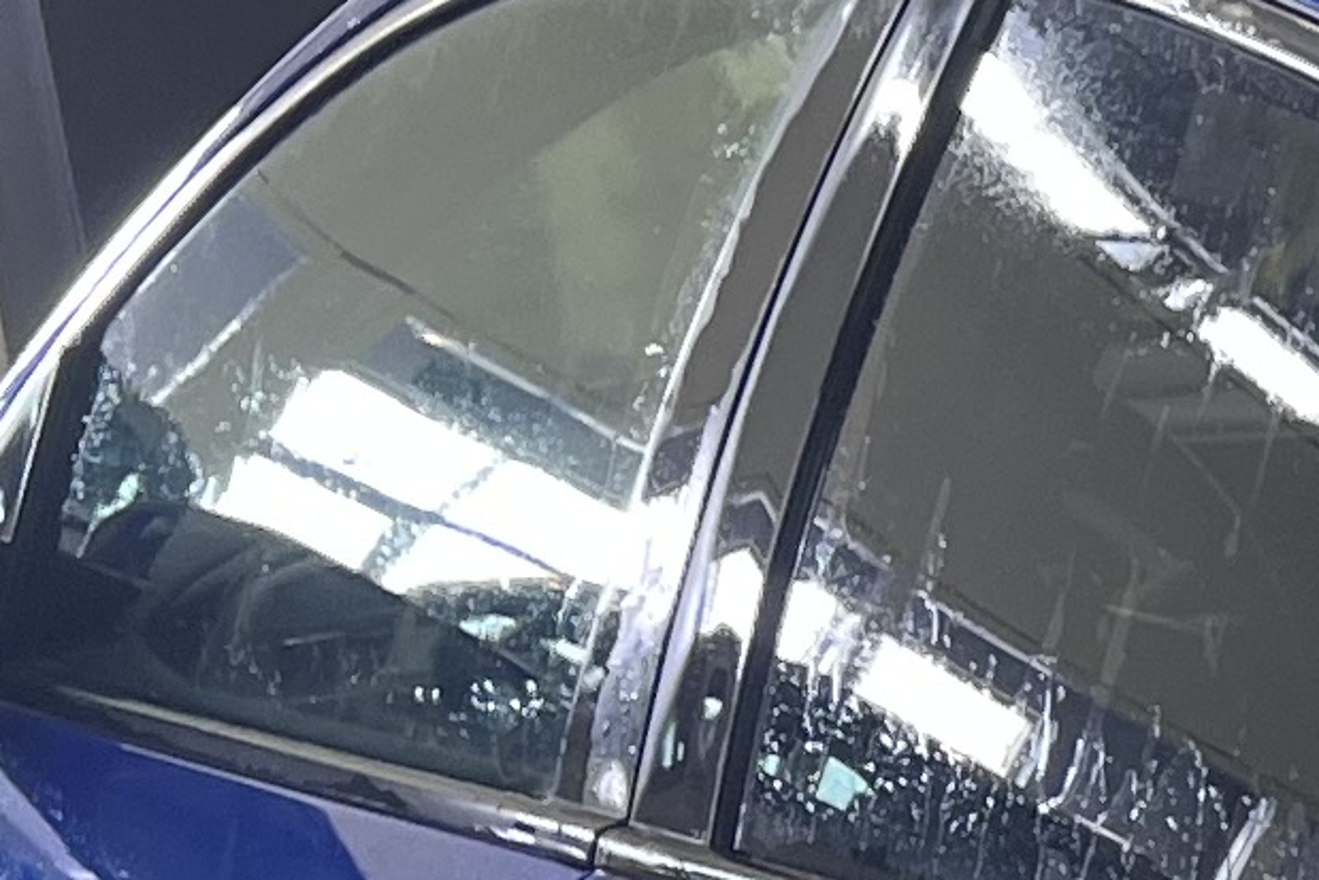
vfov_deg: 7.4
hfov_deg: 10.1
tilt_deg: -22.2
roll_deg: -0.6
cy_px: 1862
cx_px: 3224
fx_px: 6450
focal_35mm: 176
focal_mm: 5.7
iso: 64
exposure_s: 1/60
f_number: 1.5
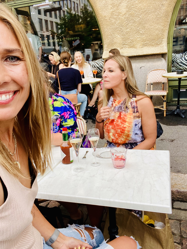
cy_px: 127
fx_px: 223
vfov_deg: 58.3
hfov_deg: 45.4
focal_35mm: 31
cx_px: 94
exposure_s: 1/100
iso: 50
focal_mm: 2.71
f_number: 2.2
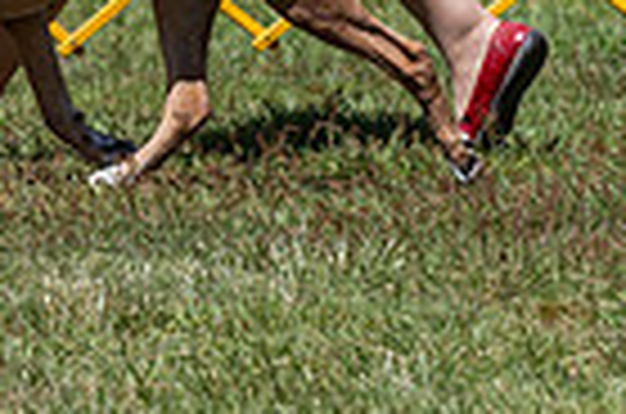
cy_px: -430
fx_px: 10167
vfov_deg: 2.3
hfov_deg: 3.5
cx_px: -23
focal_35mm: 586
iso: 250
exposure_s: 1/1600
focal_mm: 140
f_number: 6.3
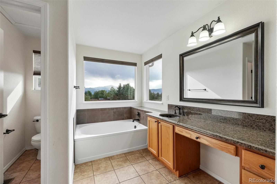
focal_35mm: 16
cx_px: 138
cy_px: 92
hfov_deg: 97.6
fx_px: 121
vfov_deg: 74.6
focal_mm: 10.5
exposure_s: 1/320
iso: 800
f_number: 8
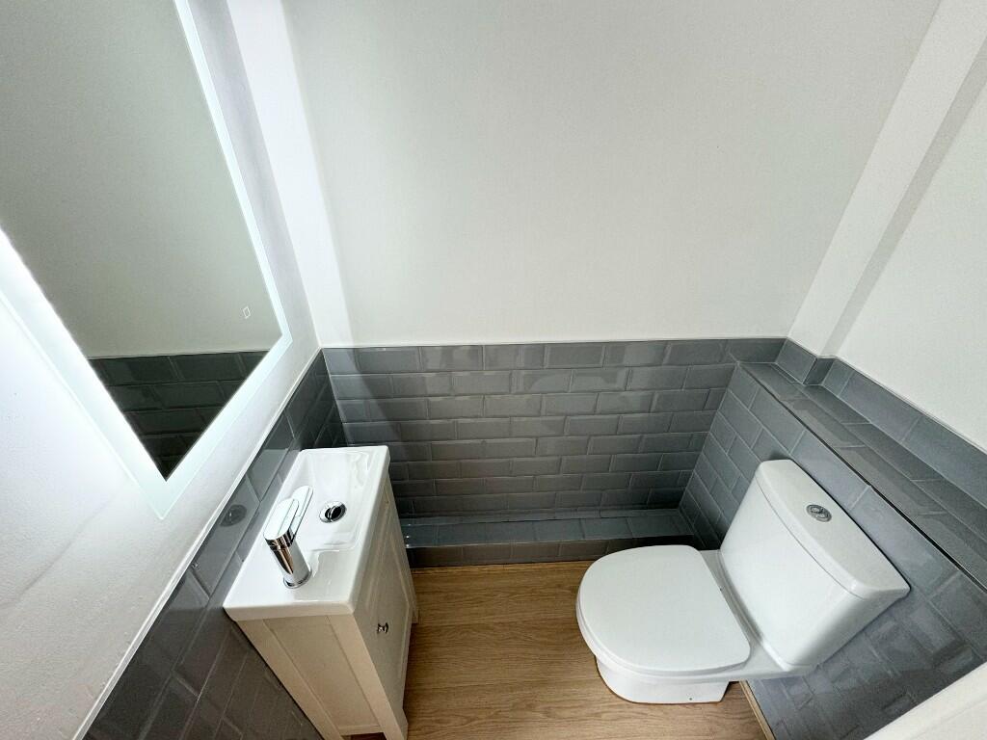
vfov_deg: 85.7
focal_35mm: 14
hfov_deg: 102.1
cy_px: 370
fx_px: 399
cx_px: 494
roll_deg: +0.3
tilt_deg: -31.9
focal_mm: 2.22
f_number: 2.2
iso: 125
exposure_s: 1/100
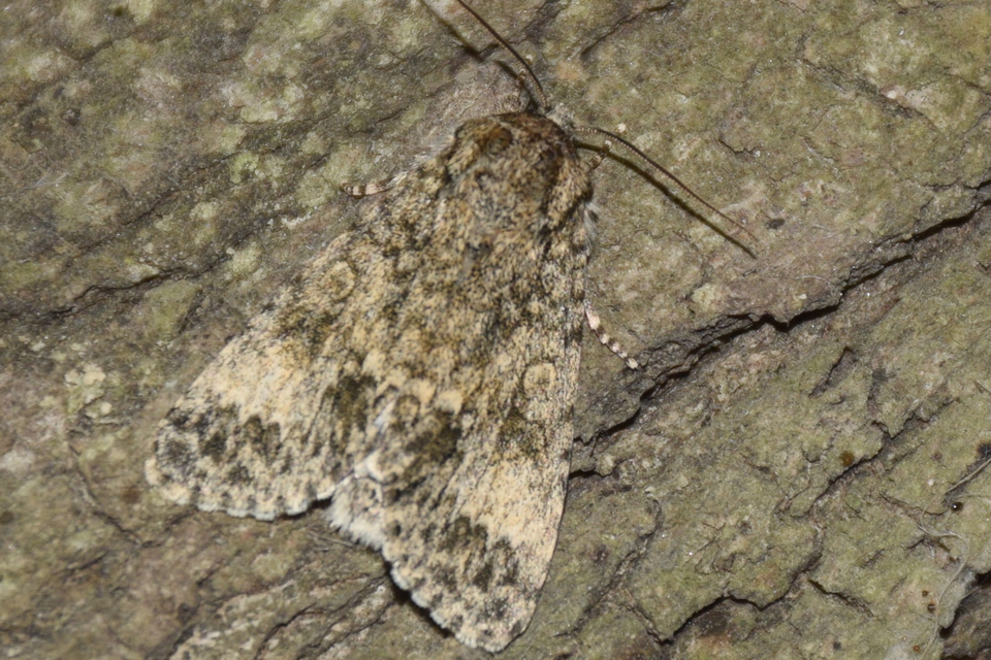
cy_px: 330
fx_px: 5780
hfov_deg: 9.8
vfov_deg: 6.5
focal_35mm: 210
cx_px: 496
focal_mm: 140
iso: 320
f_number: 7.1
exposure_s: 1/60
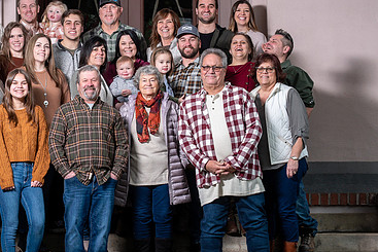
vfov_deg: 9.2
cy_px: 107
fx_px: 1576
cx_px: 101
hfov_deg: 13.6
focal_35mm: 150
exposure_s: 1/125
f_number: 4
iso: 200
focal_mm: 95
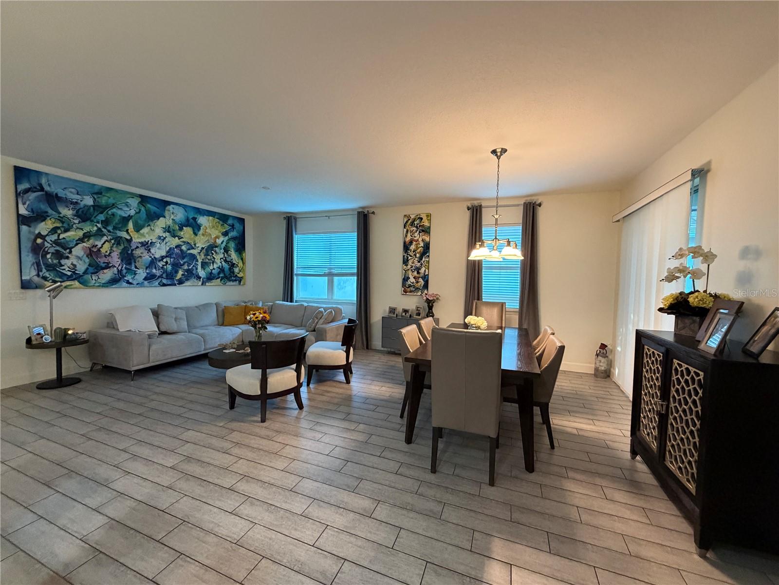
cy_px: 292
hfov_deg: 102.1
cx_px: 390
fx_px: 315
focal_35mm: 14
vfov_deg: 85.7
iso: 500
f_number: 2.2
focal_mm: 2.22
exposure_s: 1/60
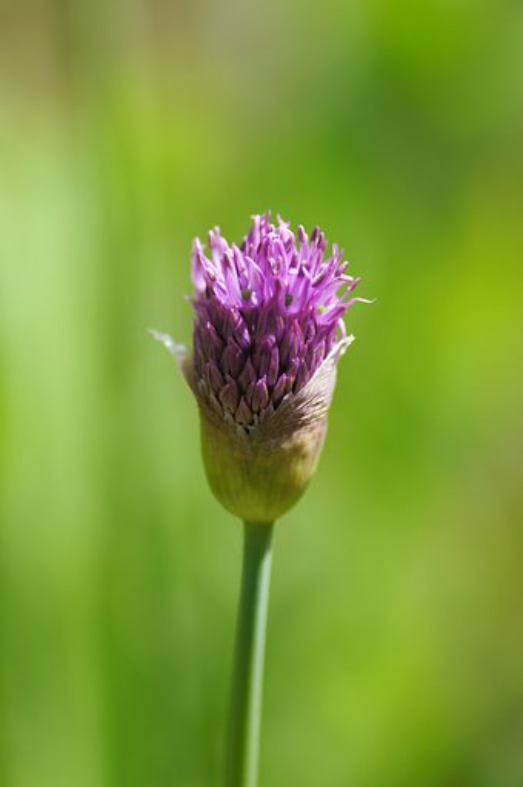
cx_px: 262
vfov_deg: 10.2
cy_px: 394
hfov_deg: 6.8
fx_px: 4424
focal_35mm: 202
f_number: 2.2
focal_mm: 135
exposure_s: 1/1250
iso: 100
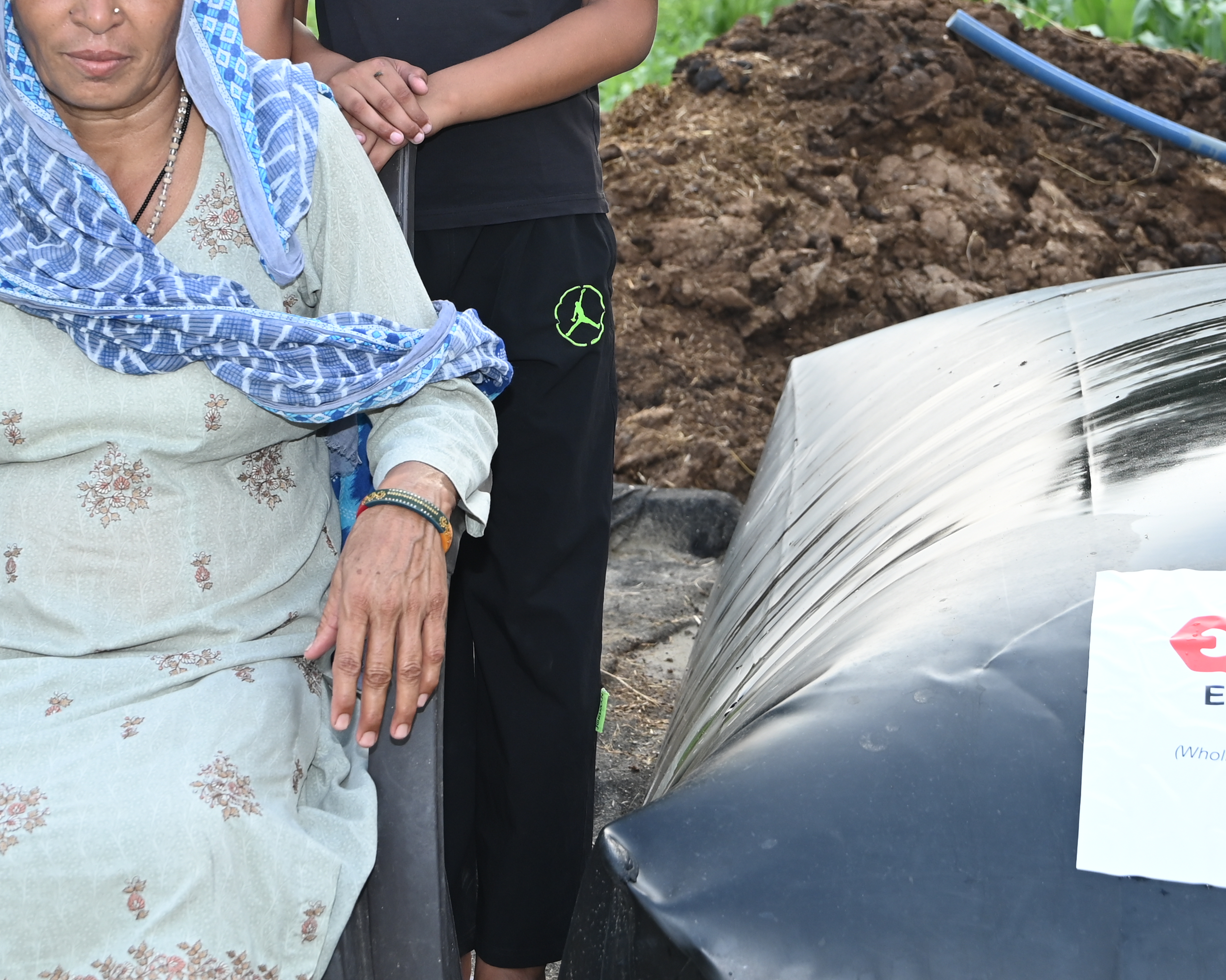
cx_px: 721
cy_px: 51
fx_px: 3483
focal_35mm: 96
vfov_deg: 15.8
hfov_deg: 19.9
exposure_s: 1/125
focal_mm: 44
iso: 250
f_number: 5.6
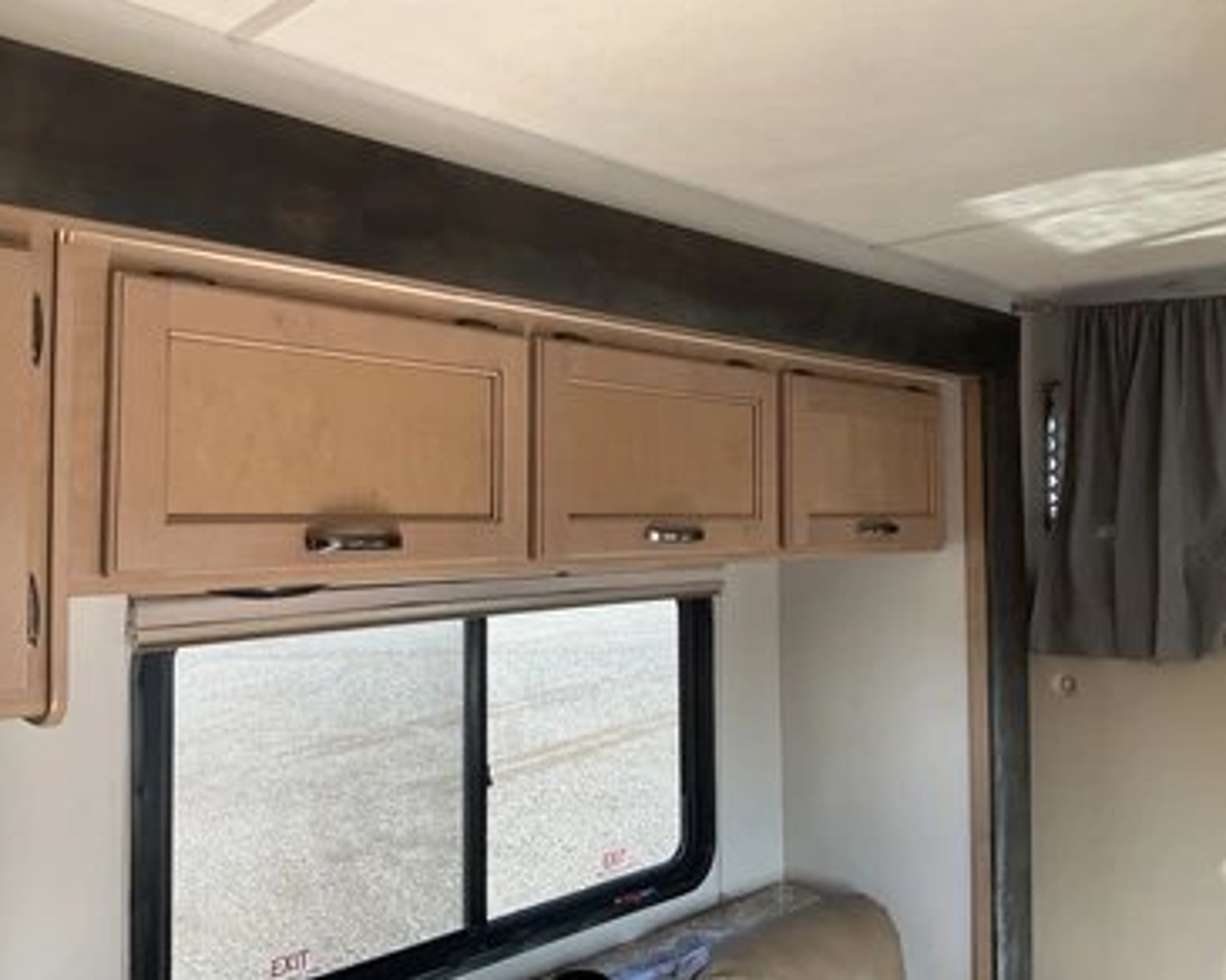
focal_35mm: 31
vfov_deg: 47.1
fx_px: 1125
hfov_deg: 57.1
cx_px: 578
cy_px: 480
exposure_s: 1/122
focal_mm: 3
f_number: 1.8
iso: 50
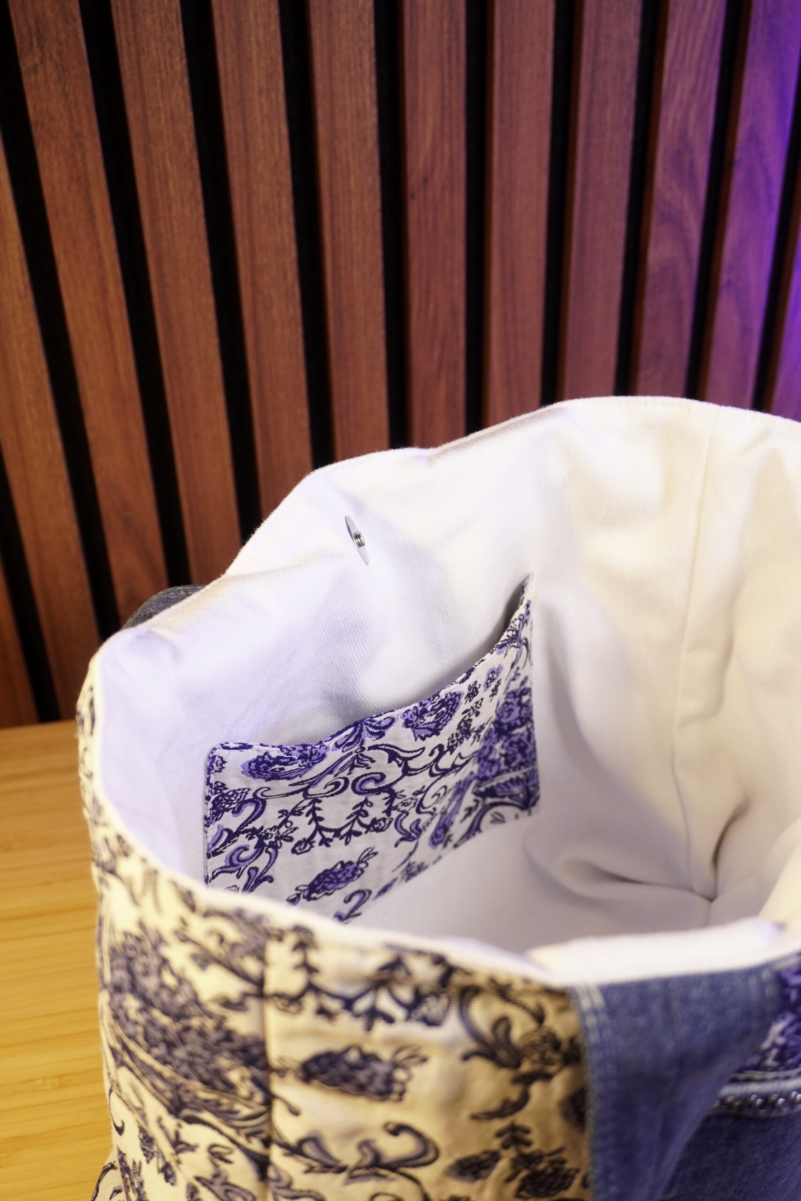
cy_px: 600
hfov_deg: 35.5
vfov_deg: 51.3
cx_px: 400
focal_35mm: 38
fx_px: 1251
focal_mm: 25
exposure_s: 1/25
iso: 400
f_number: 4.5
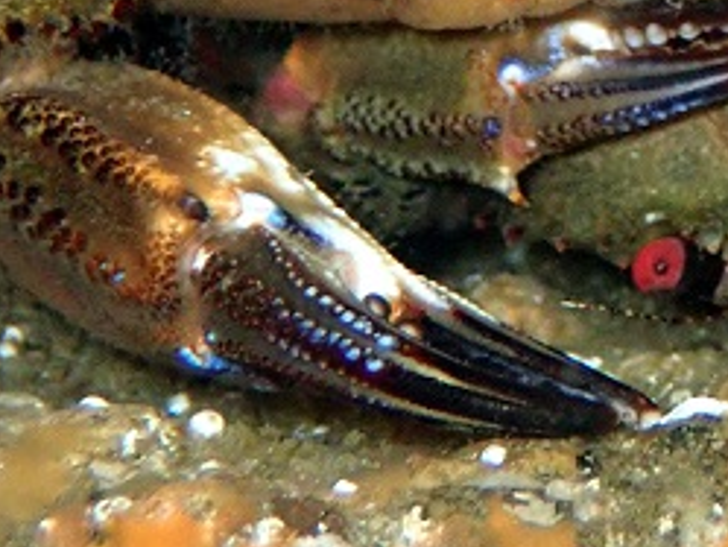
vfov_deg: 7.1
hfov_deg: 9.4
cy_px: -104
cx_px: 877
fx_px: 4377
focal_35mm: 208
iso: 1000
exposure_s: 1/80
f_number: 13
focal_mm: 13.47
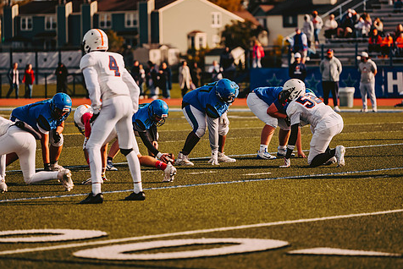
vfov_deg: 6.6
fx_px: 2319
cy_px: 111
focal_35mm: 207
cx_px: 207
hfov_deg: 9.9
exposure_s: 1/2000
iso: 160
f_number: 2.8
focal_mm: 170
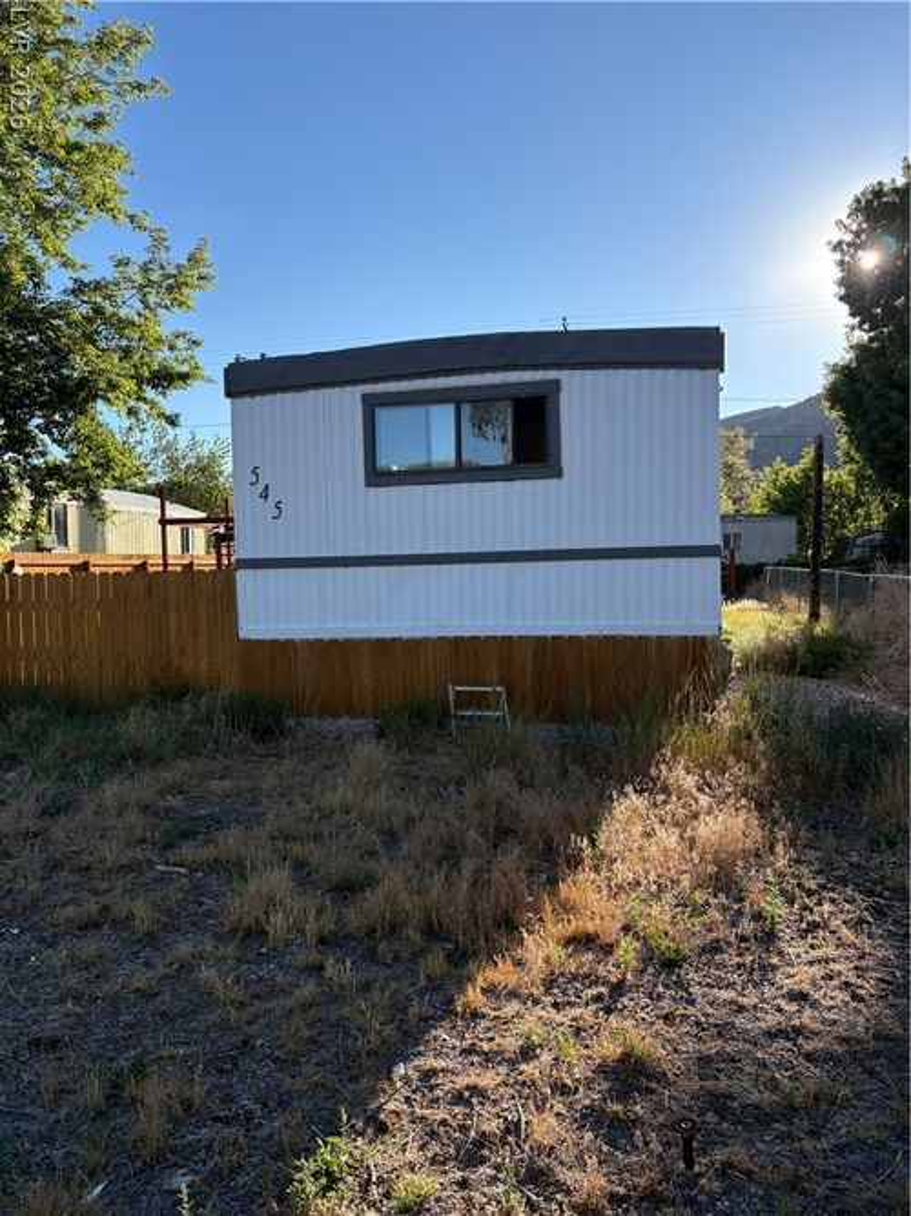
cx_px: 456
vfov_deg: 67.3
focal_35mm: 26
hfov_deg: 53.0
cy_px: 608
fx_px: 913
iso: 64
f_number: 1.6
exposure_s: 1/2639
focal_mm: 5.96
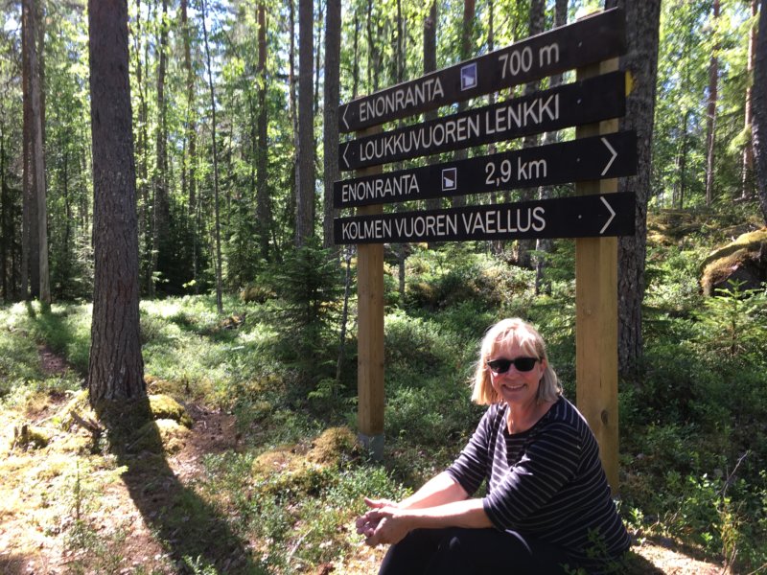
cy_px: 288
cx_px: 384
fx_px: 643
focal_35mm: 29
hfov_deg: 61.7
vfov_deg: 48.2
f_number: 2.2
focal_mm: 4.15
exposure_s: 1/117
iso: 25
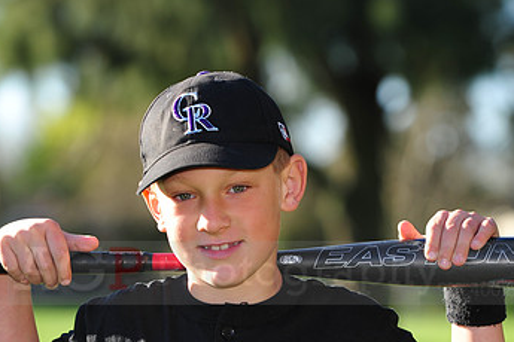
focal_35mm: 227
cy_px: 260
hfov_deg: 9.1
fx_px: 3241
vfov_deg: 6.0
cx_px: 258
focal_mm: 135
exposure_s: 1/500
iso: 200
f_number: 4.5
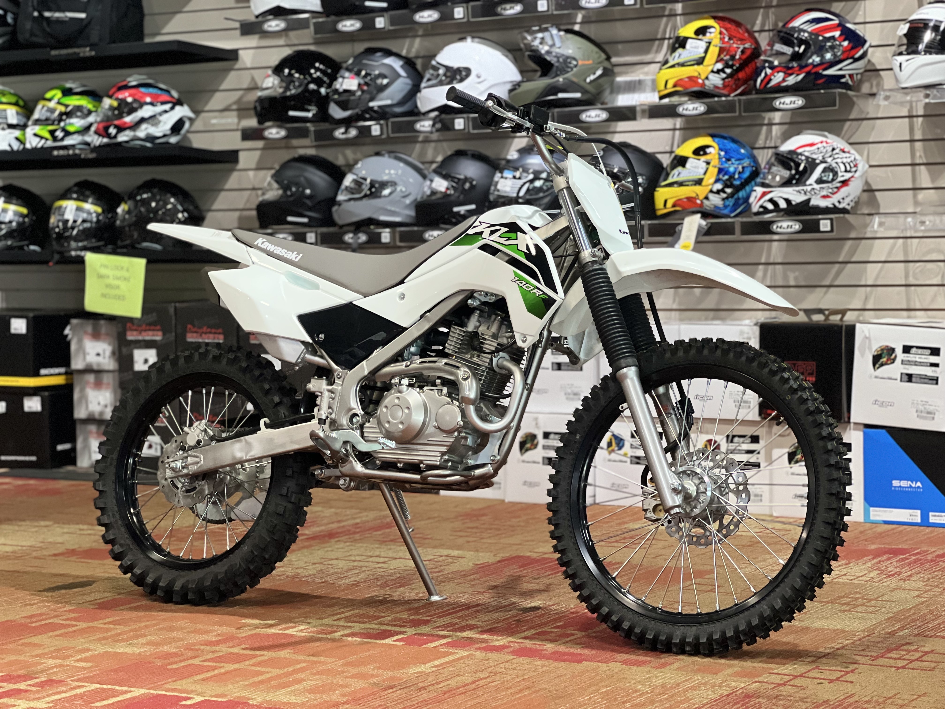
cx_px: 472
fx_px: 2102
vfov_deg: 19.1
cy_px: 354
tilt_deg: -3.1
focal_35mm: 77
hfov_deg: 25.3
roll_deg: +0.2
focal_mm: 9
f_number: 2.8
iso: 400
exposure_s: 1/40
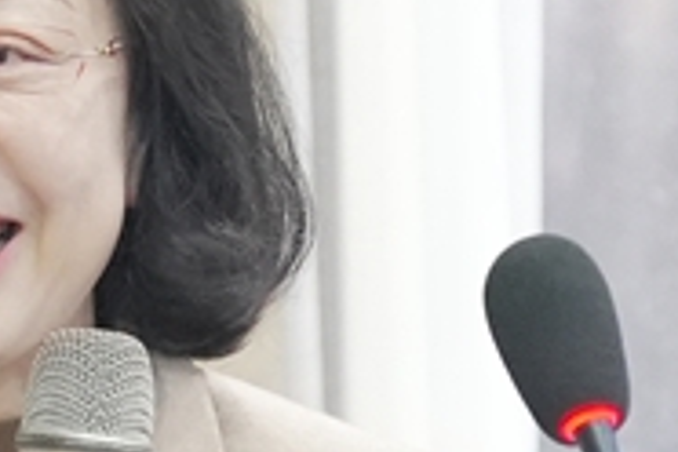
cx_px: 55
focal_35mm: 451
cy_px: 494
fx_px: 8493
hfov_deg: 4.6
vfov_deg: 3.0
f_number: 4
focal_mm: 105
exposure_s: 1/200
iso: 12800
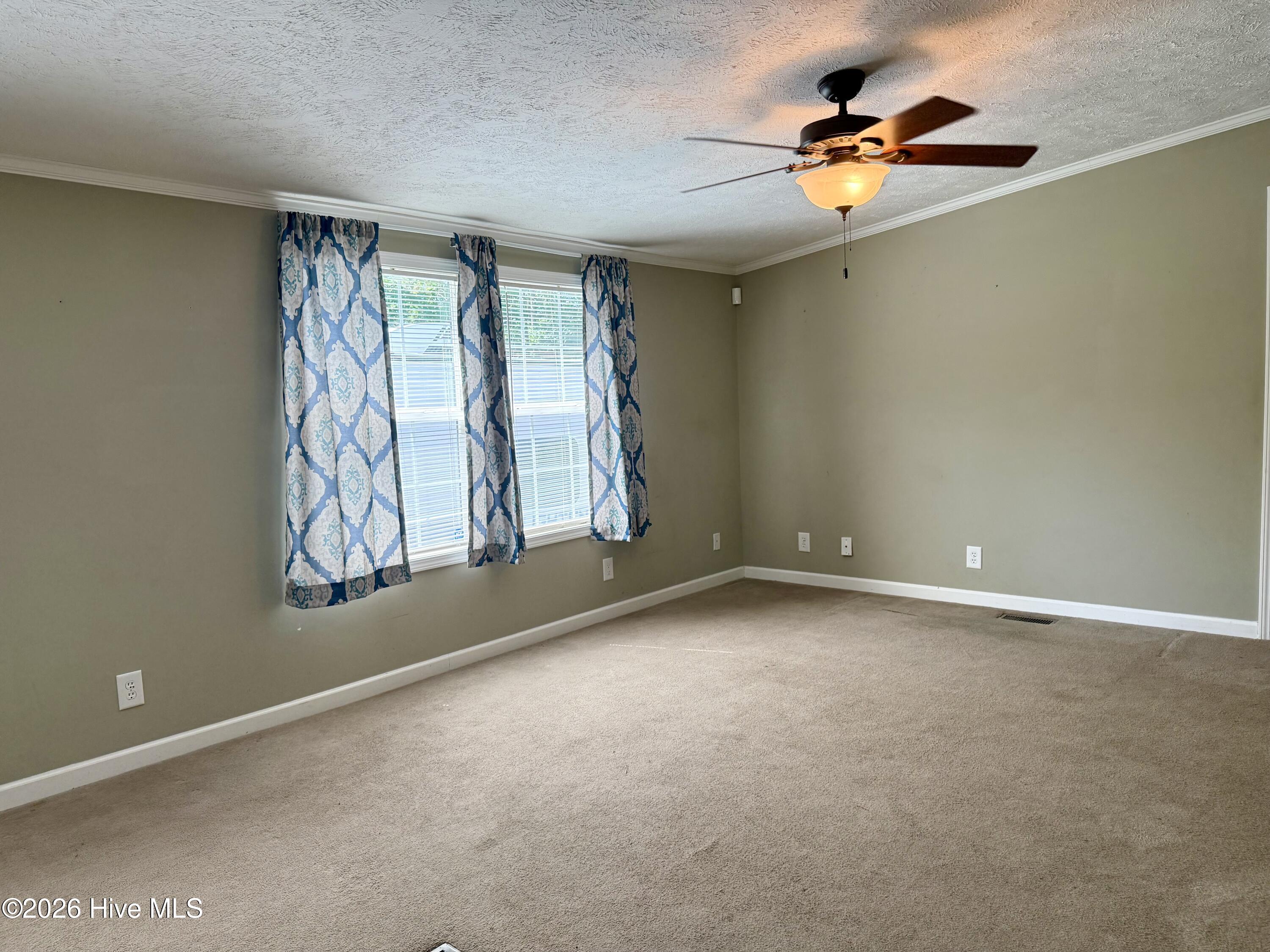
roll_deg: +2.2
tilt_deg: -5.4
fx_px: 881
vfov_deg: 56.8
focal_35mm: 24
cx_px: 635
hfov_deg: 71.6
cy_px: 476
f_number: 1.78
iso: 160
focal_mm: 6.76
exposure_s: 1/233
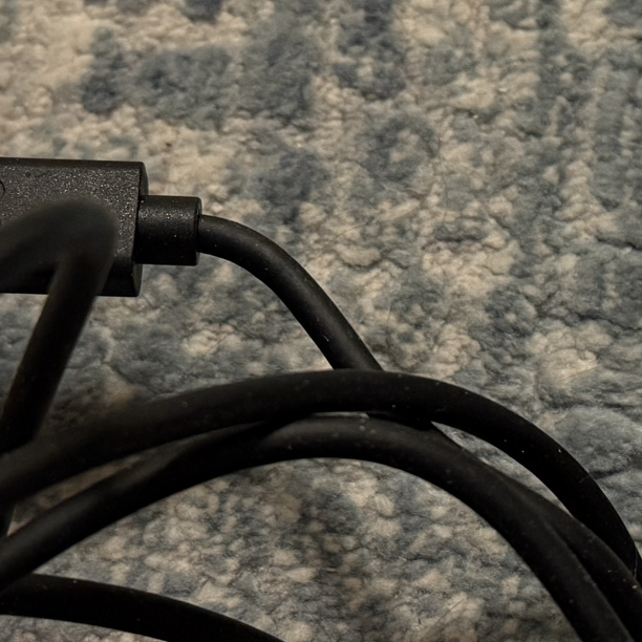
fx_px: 2077
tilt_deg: -64.4
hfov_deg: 17.5
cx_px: 411
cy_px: 184
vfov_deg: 17.5
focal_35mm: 99
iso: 500
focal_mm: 6.76
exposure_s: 1/60
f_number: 1.78
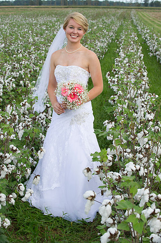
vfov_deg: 25.4
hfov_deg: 17.0
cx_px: 80
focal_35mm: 80
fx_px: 538
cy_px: 122
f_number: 7.1
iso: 200
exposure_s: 1/125
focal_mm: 80
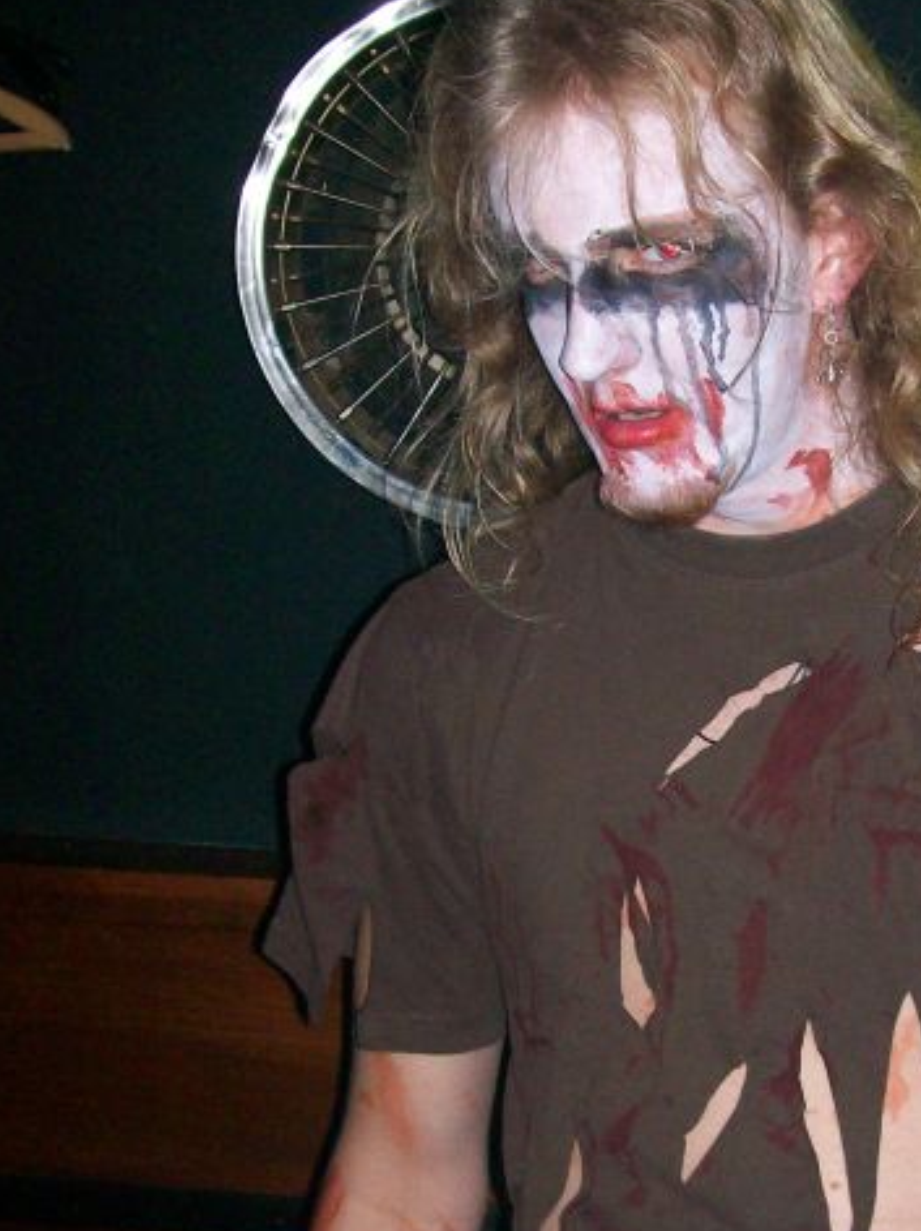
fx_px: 2168
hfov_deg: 23.8
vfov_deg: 31.7
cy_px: 634
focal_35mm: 61
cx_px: 671
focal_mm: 6
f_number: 2.7
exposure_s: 1/64
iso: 140
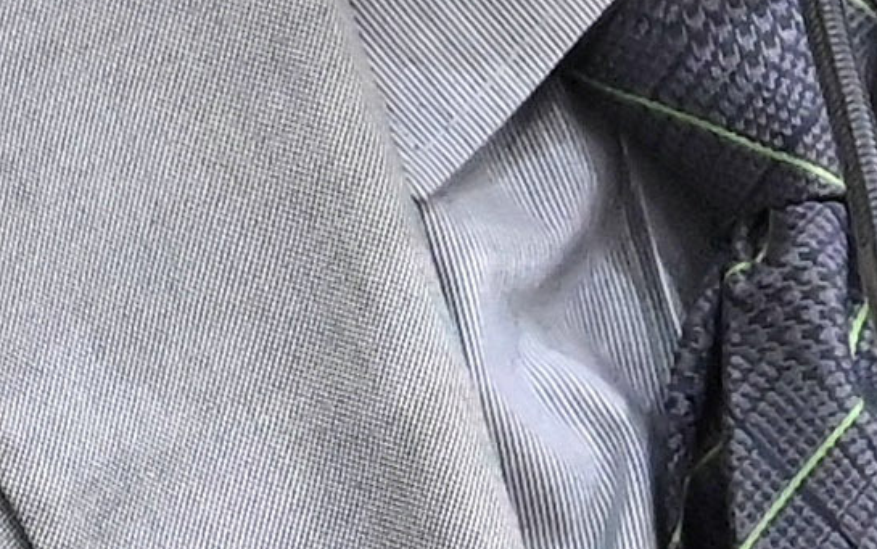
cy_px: 147
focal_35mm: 1876
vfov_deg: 0.7
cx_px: 1234
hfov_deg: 1.1
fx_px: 44852
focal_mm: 170
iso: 4000
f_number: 4
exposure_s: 1/320
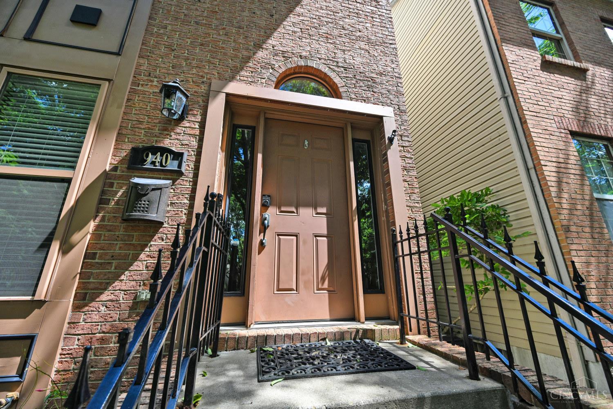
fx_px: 238
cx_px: 306
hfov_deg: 104.3
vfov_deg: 81.2
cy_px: 204
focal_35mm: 14
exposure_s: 1/250
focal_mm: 14
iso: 140
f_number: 5.6
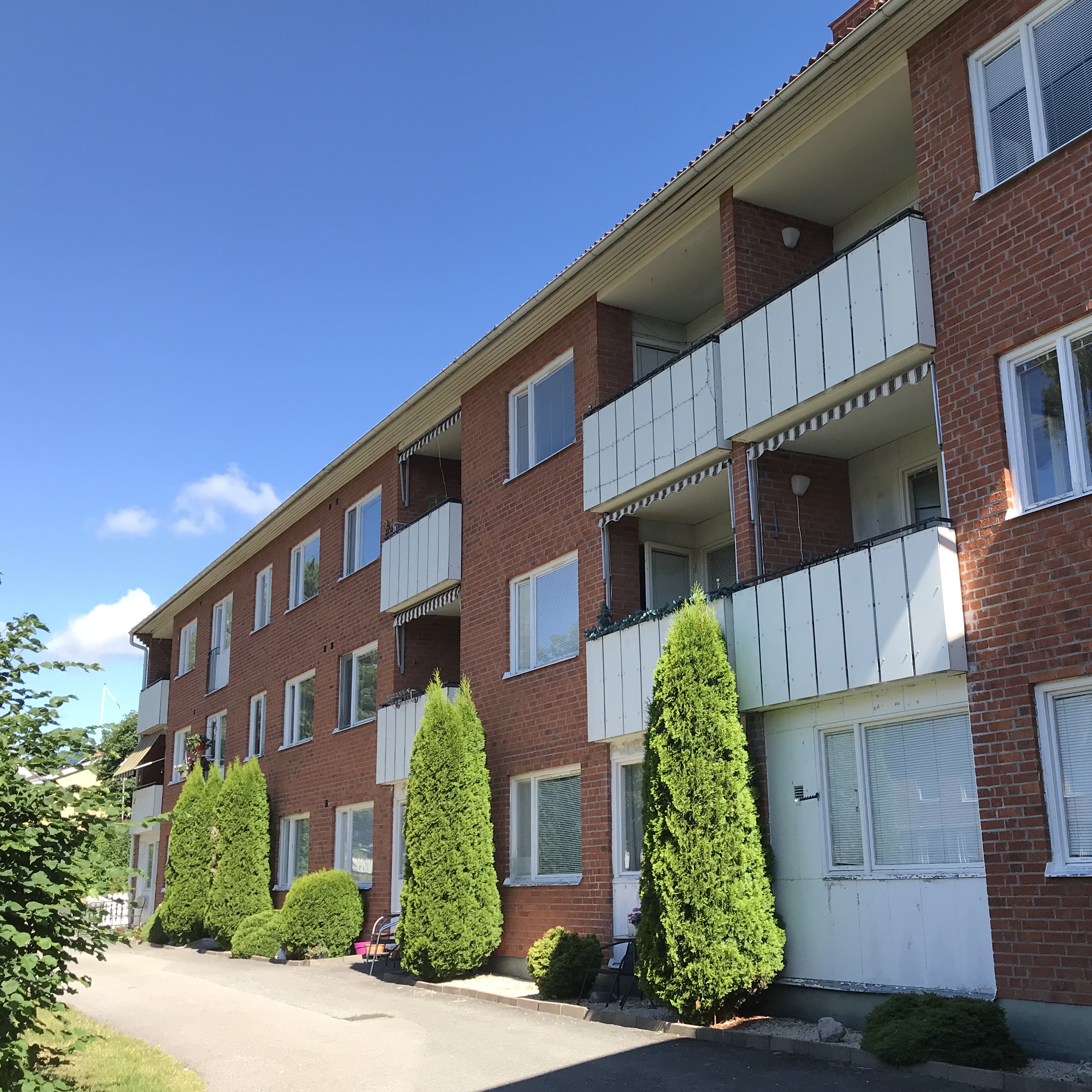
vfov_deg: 46.0
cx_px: 739
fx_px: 1285
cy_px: 521
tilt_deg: +14.7
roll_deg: +2.5
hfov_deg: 45.3
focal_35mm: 36
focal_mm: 3.99
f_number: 1.8
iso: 20
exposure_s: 1/977
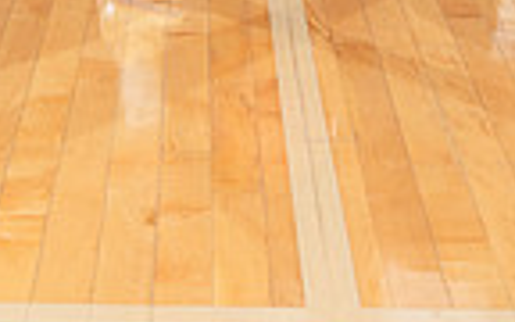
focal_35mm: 150
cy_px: -433
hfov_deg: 13.9
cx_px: 290
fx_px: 2105
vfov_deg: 8.1
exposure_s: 1/250
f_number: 5.6
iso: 400
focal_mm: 47
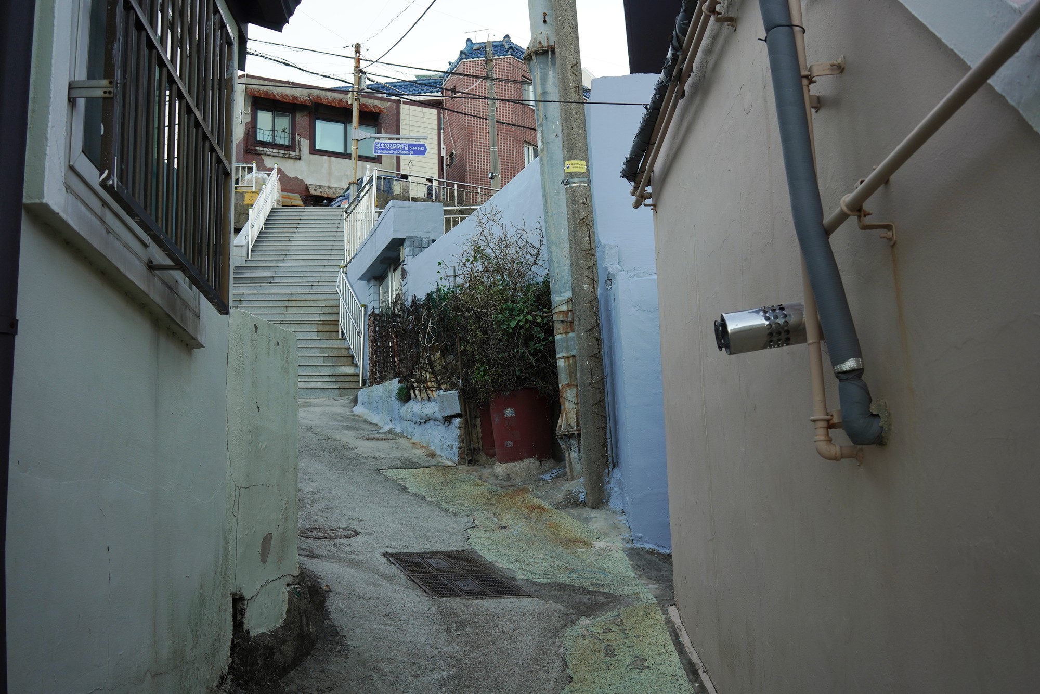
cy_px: 347
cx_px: 520
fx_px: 1011
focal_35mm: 35
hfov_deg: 54.4
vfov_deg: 37.9
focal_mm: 35
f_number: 8
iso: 400
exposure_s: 1/125
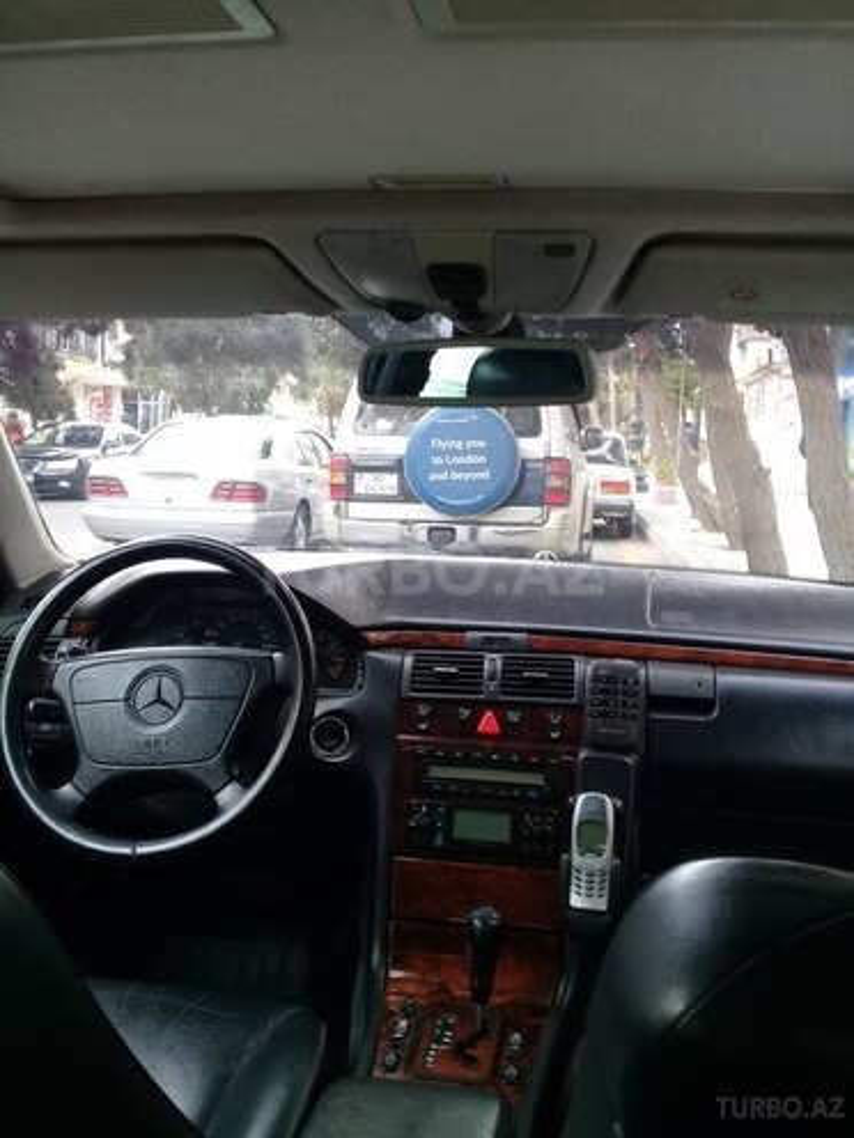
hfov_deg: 45.4
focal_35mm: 31
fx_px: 1020
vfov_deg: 58.4
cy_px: 569
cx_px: 427
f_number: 2.2
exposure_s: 1/50
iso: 64
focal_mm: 3.3
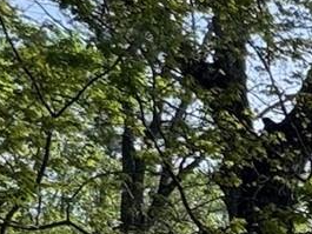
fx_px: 974
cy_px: 522
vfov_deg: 11.7
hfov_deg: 10.8
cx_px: 974
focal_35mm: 108
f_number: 2.2
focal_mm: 2.22
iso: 50
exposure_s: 1/720
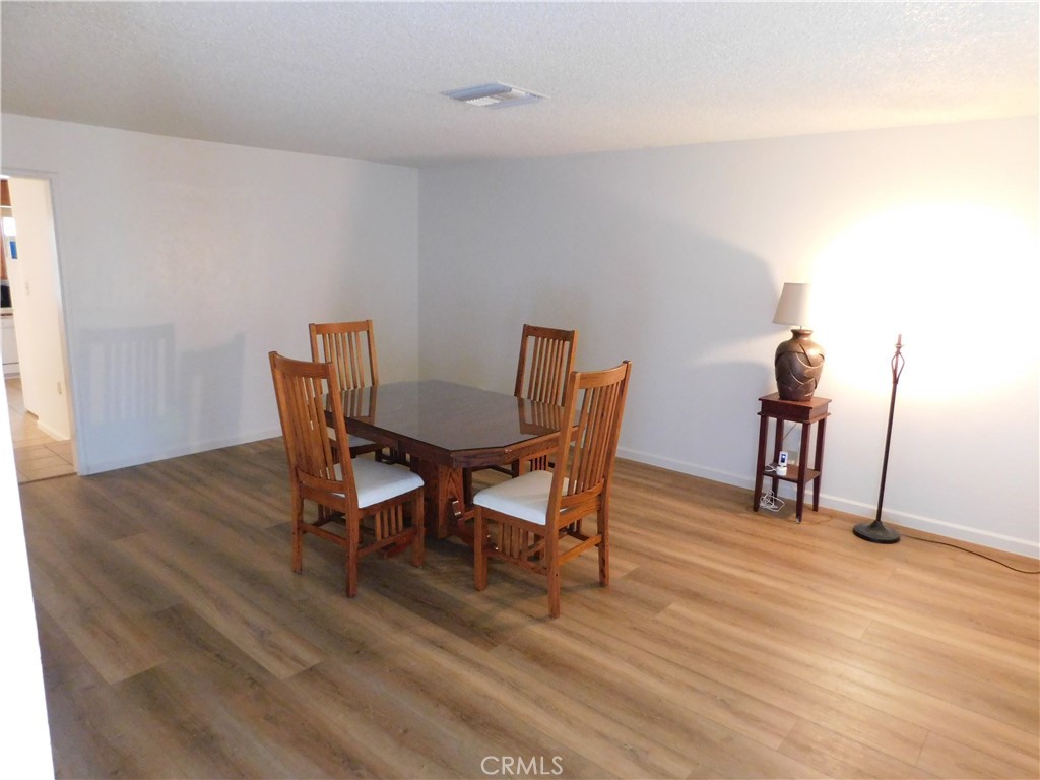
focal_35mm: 23
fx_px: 691
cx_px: 520
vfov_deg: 58.9
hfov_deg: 73.9
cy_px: 390
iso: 720
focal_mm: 4
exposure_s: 1/8
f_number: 3
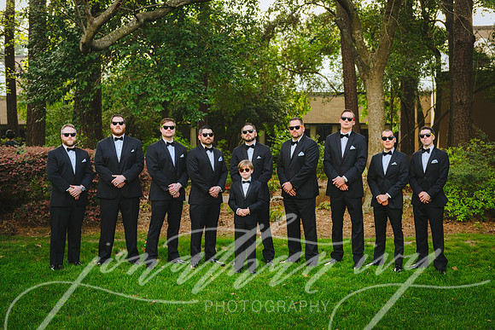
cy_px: 165
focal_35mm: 49
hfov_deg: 40.6
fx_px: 669
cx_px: 249
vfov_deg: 27.7
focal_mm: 48
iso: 400
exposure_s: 1/400
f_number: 3.5
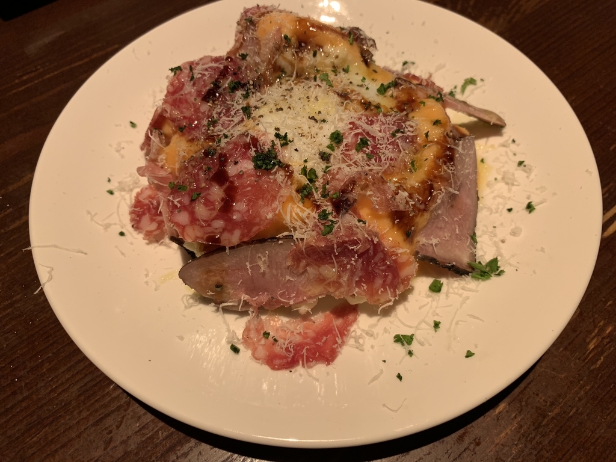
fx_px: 463
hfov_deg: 67.3
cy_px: 231
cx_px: 308
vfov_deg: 53.1
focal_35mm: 26
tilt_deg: -58.5
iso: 125
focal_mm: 4.25
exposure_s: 1/60
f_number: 1.8
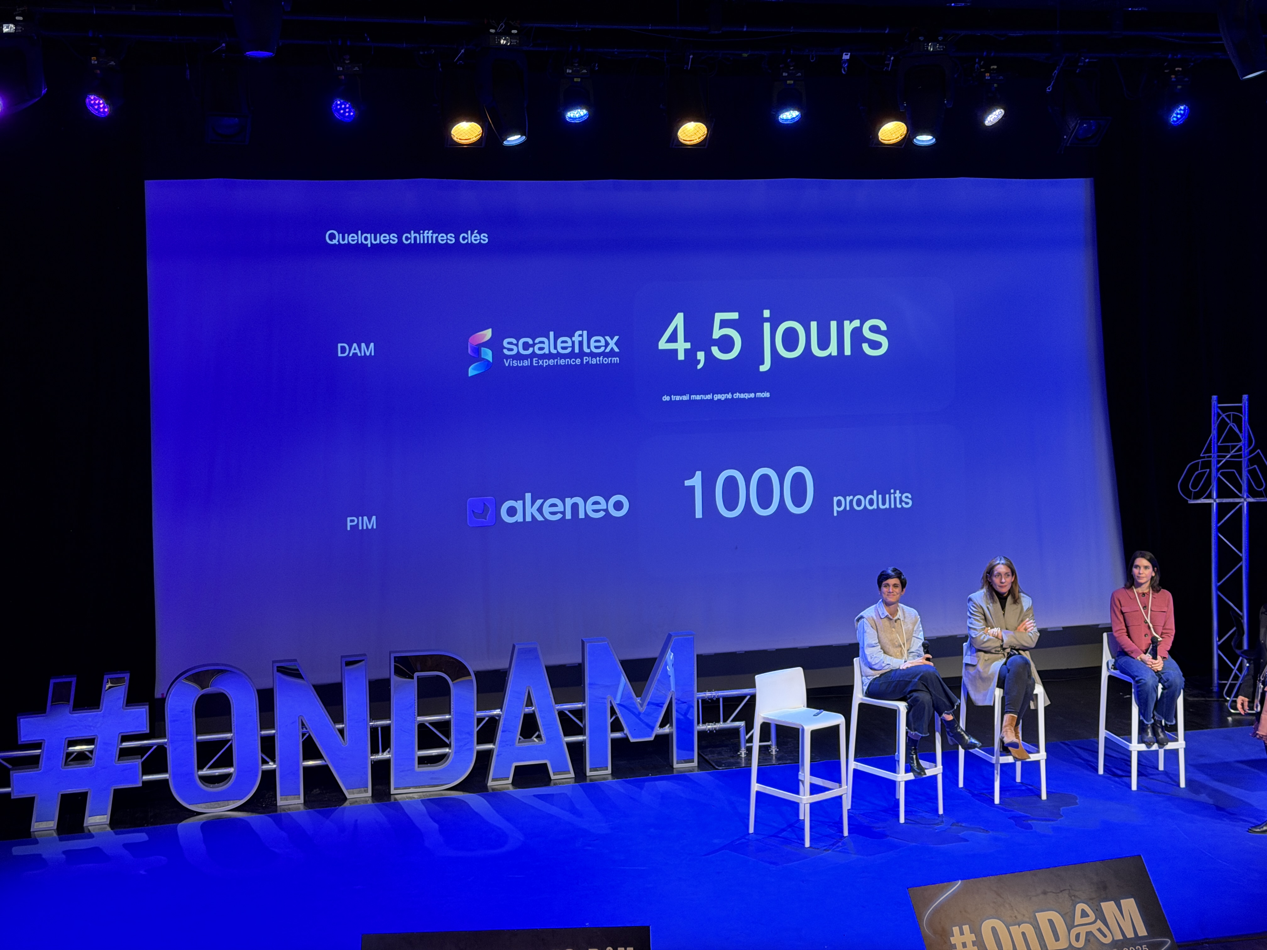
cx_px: 634
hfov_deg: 39.7
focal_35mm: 48
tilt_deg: -5.0
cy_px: 475
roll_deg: +1.2
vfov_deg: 30.3
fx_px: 1757
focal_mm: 6.76
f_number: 1.78
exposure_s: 1/46
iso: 250
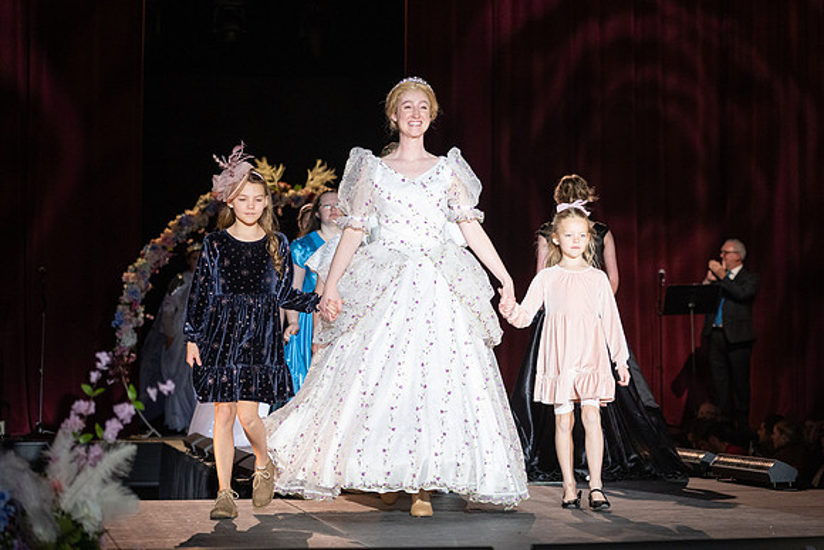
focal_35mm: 106
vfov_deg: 12.9
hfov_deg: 19.1
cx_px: 624
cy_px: 245
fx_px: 2429
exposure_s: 1/1000
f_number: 2.8
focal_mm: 70
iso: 640
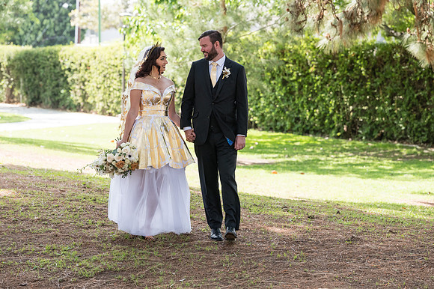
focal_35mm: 120
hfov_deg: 17.1
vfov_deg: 11.4
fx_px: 1446
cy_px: 144
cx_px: 217
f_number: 4.5
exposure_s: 1/1000
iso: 500
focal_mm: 120
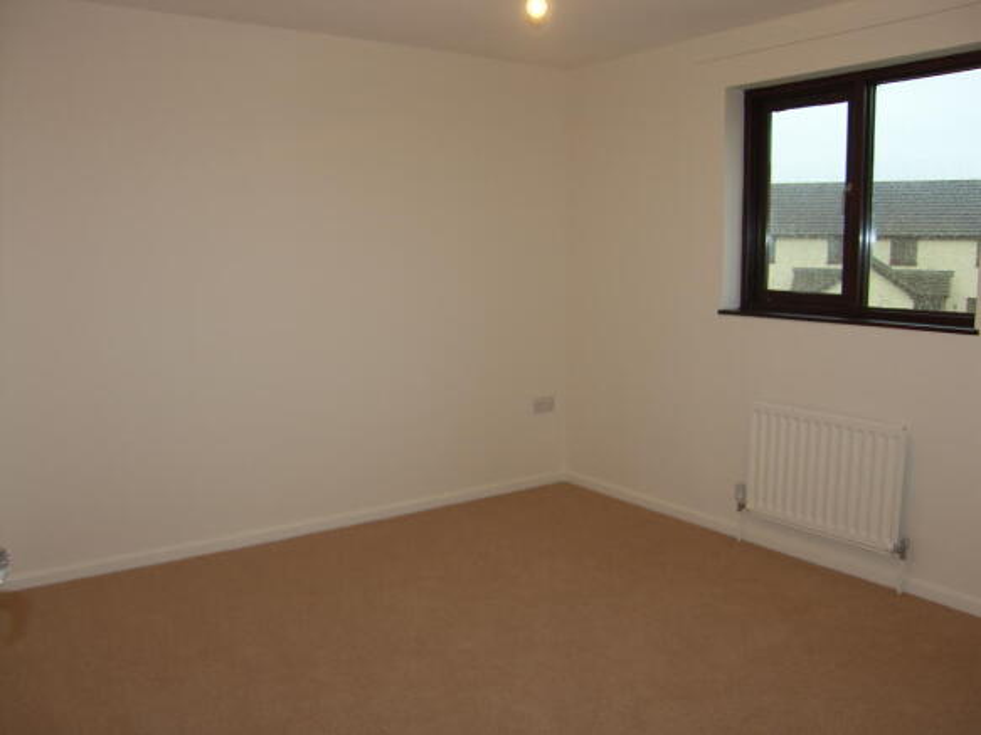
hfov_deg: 63.5
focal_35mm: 28
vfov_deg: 49.7
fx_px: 793
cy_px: 368
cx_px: 490
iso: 50
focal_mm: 7.4
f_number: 2.2
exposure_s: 1/30
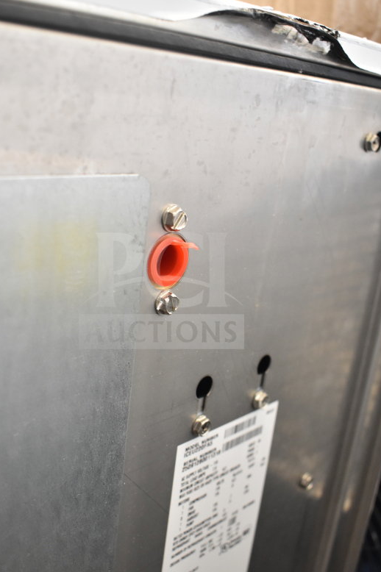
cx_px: 161
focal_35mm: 41
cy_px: 291
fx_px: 645
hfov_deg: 32.9
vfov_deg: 47.9
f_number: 3.8
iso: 1600
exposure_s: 1/40
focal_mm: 23
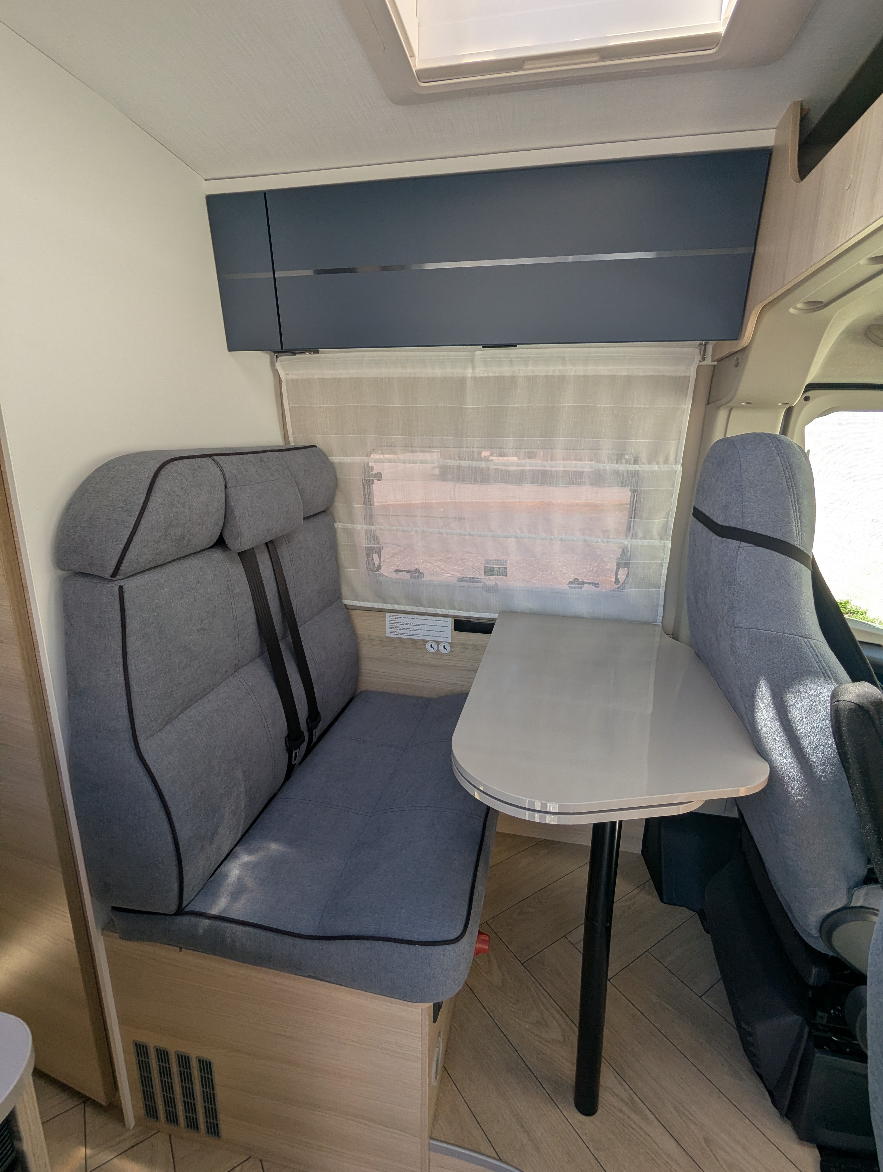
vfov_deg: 94.4
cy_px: 586
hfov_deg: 78.2
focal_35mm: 16
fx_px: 543
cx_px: 442
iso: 47
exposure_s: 1/350
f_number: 2.2
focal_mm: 2.35
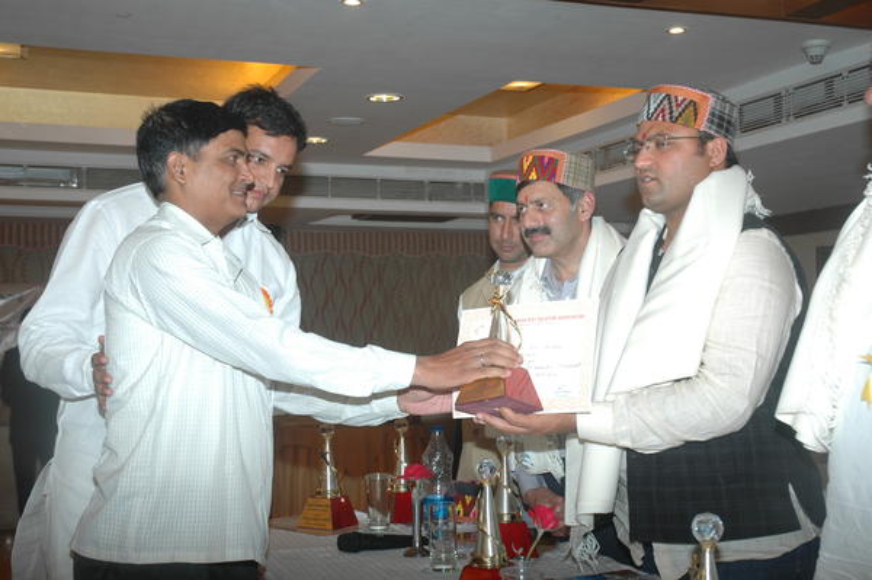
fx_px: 1234
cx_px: 436
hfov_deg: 38.9
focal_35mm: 51
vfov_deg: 26.4
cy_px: 290
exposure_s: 1/60
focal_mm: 34
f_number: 4.2
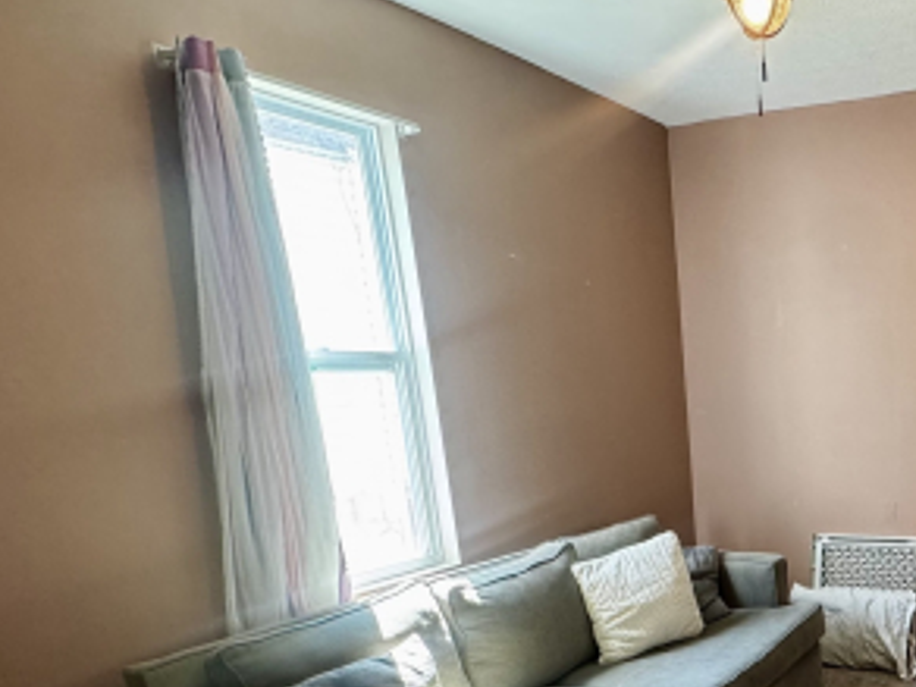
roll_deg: +1.2
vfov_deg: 41.4
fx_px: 847
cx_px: 849
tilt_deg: -15.5
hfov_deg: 49.6
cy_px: 590
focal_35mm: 32
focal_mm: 2.22
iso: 320
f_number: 2.2
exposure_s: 1/60
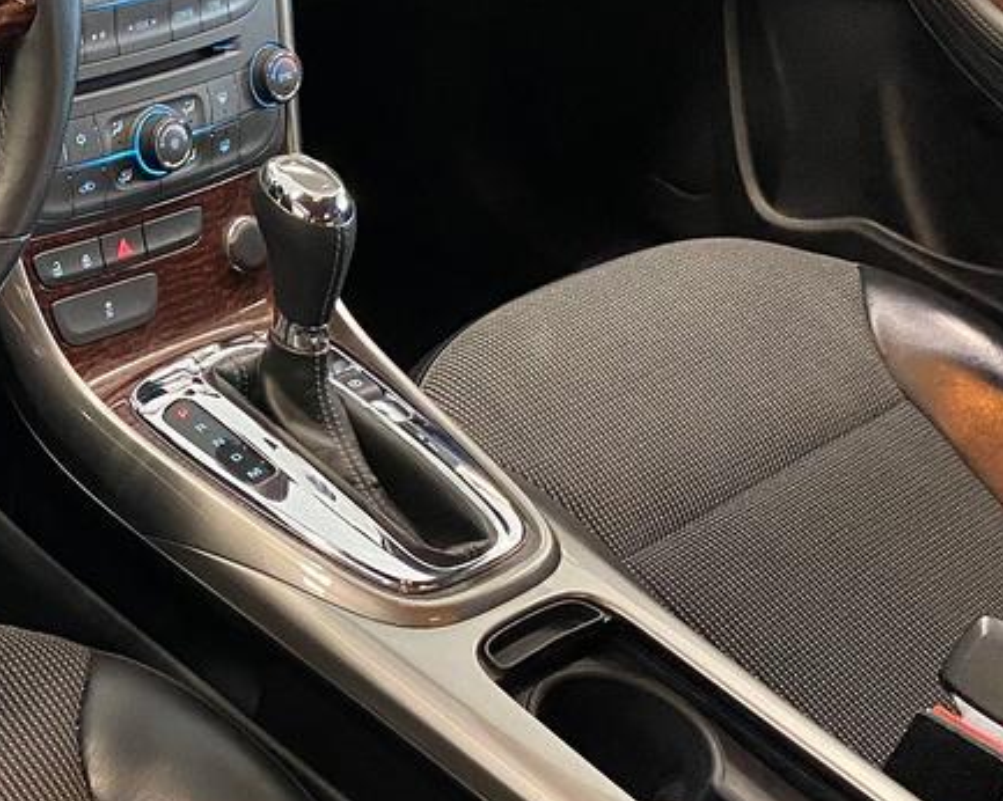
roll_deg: -10.8
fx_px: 2225
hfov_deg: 24.0
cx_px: -67
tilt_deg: -36.7
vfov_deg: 20.4
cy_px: 382
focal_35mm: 75
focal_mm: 4.25
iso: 400
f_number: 1.8
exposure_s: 1/60
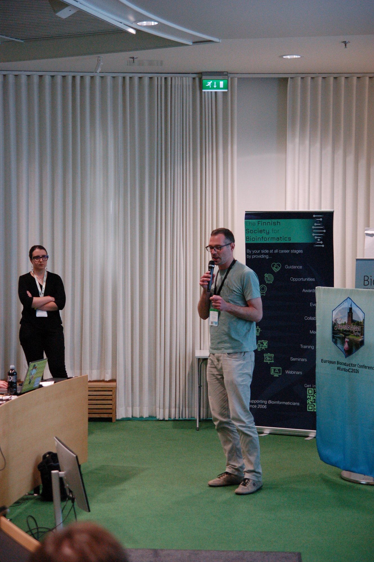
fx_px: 1171
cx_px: 187
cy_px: 281
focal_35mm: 75
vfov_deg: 27.0
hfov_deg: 18.2
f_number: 3.5
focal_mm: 50
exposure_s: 1/125
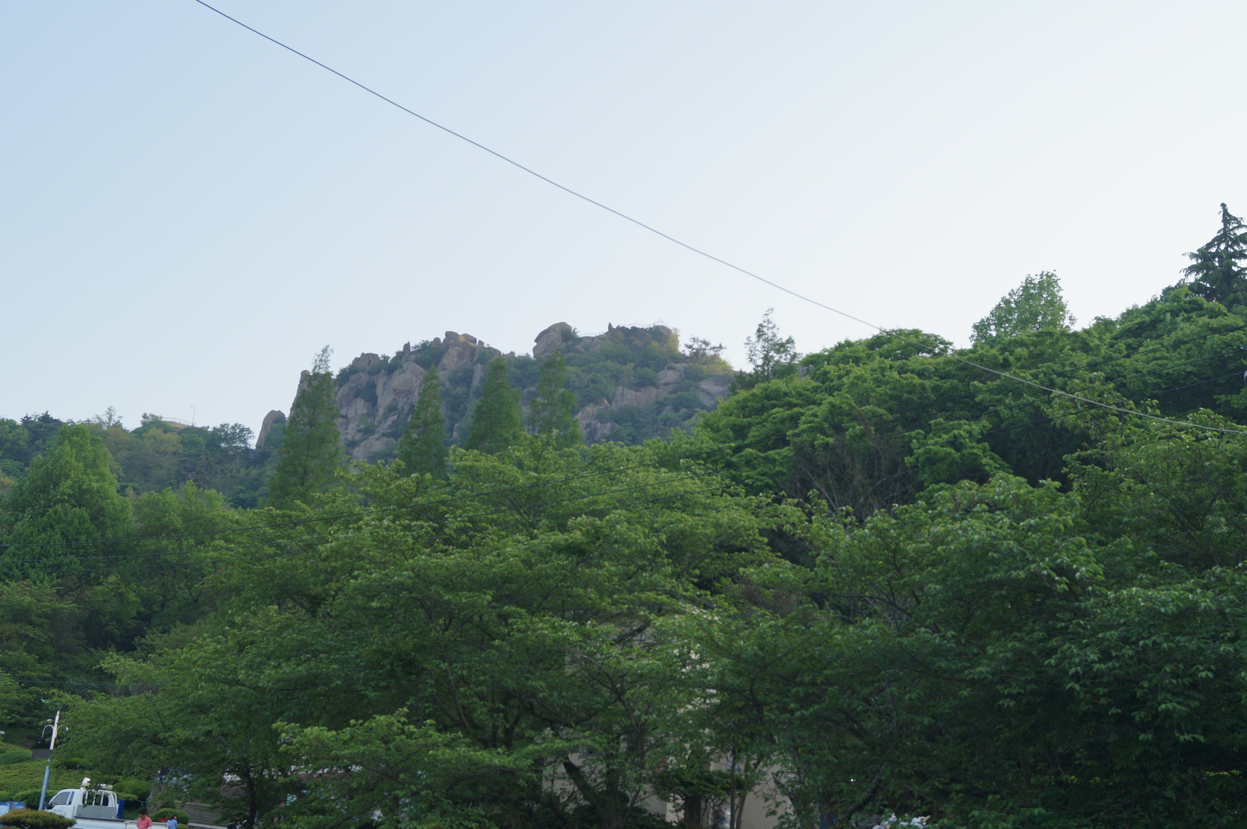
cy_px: 414
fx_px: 1557
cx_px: 624
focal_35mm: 45
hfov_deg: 43.6
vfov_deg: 29.8
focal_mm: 30
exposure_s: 1/160
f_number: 7.1
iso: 100
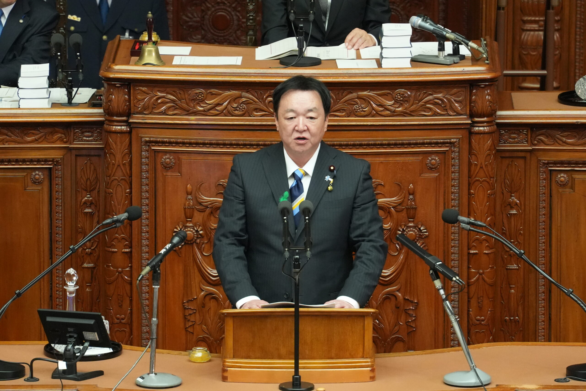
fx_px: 4883
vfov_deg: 4.6
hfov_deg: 6.9
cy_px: 196
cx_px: 293
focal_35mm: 300
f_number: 5.6
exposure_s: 1/100
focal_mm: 200
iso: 6400
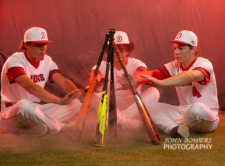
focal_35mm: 74
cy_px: 93
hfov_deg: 26.3
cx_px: 126
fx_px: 480
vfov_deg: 19.6
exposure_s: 1/200
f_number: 6.3
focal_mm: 62
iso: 320
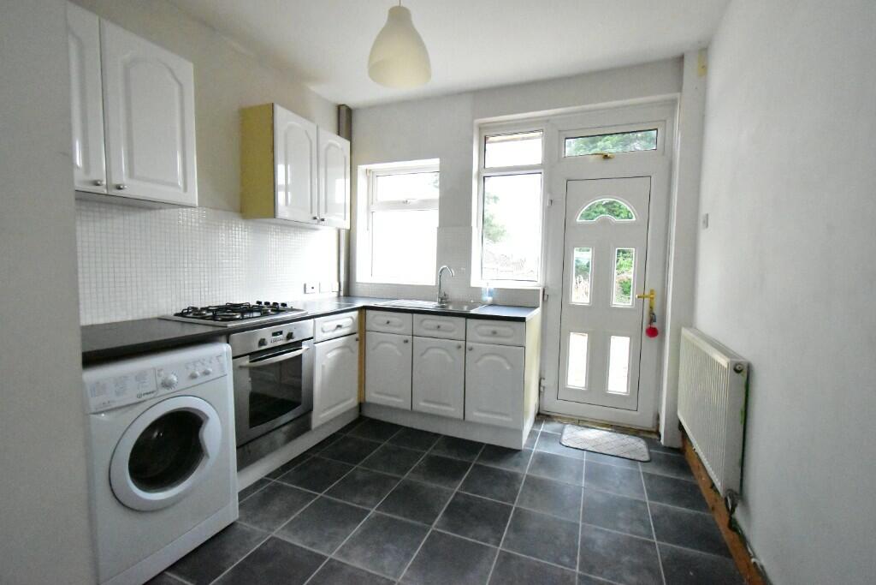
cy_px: 292
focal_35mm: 15
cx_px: 438
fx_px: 365
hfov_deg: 100.4
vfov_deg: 77.3
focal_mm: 10
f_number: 4.5
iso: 18000
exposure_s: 1/3200
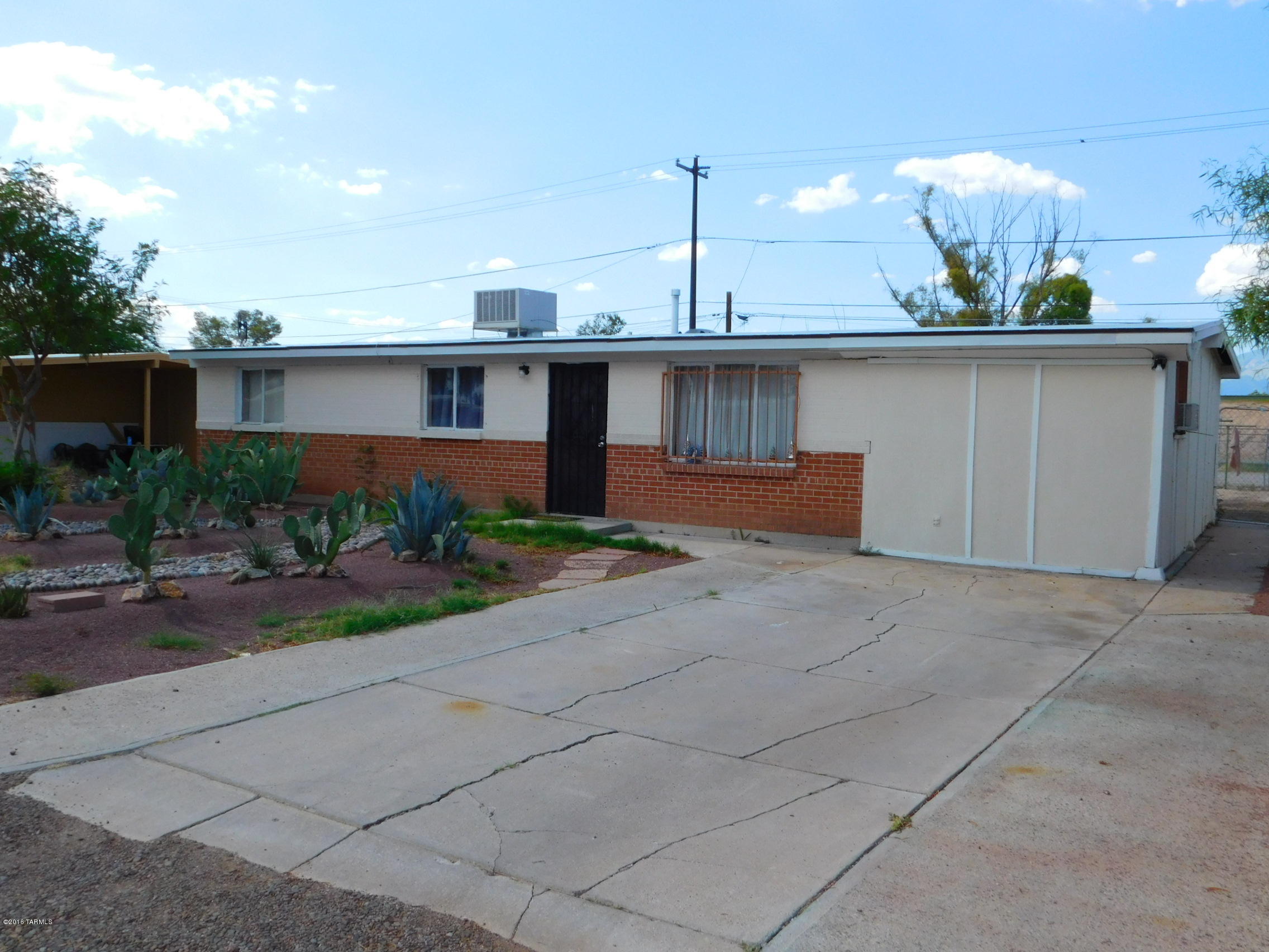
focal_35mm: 30
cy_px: 476
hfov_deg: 60.0
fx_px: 1100
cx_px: 634
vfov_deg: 46.8
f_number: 3.2
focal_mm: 5.3
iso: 125
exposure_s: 1/1250
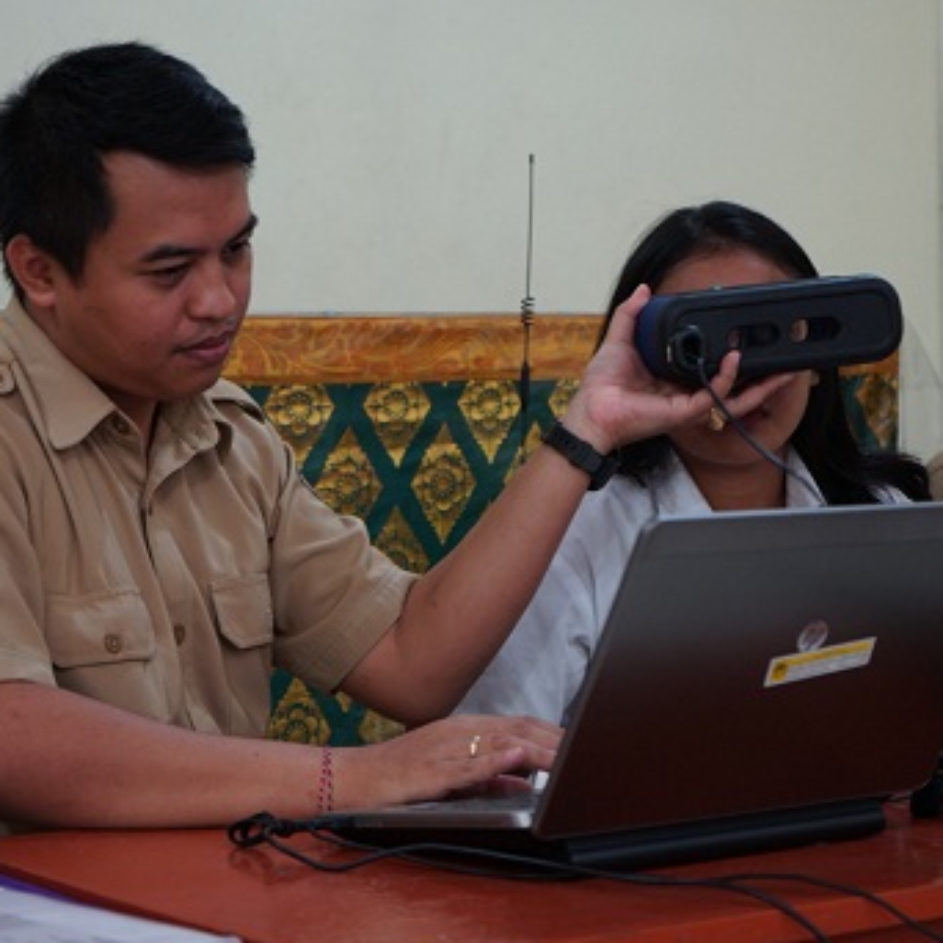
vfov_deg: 19.7
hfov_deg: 19.7
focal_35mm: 88
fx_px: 2712
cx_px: 513
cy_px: 416
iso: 320
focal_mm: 59
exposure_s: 1/5
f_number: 5
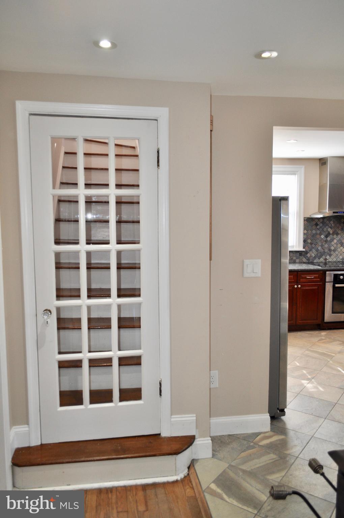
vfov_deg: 67.4
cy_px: 259
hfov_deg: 47.8
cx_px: 172
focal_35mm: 27
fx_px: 388
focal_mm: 18
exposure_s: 1/125
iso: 400
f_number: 3.5
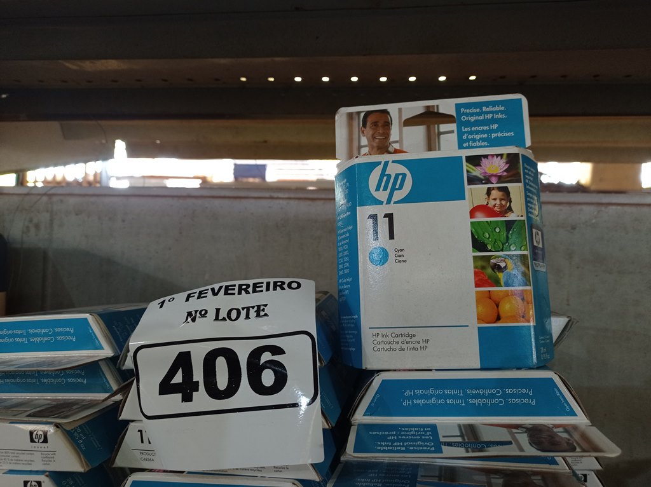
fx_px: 526
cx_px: 326
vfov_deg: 49.7
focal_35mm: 28
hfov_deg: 63.5
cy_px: 244
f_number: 1.79
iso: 223
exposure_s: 1/30
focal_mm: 4.7
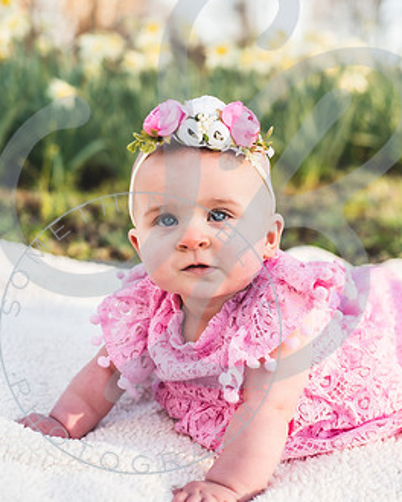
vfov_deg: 29.5
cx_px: 209
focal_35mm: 64
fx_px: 952
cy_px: 218
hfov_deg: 23.8
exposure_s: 1/320
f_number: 2.8
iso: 100
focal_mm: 50
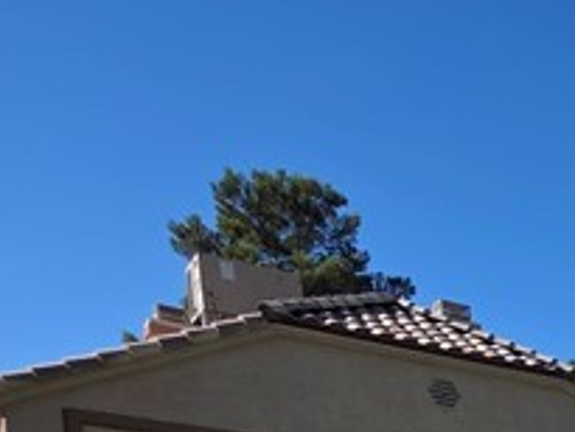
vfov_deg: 16.4
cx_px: 1094
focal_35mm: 65
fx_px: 1080
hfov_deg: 19.7
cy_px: 898
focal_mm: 2.2
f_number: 1.9
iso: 40
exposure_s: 1/2953
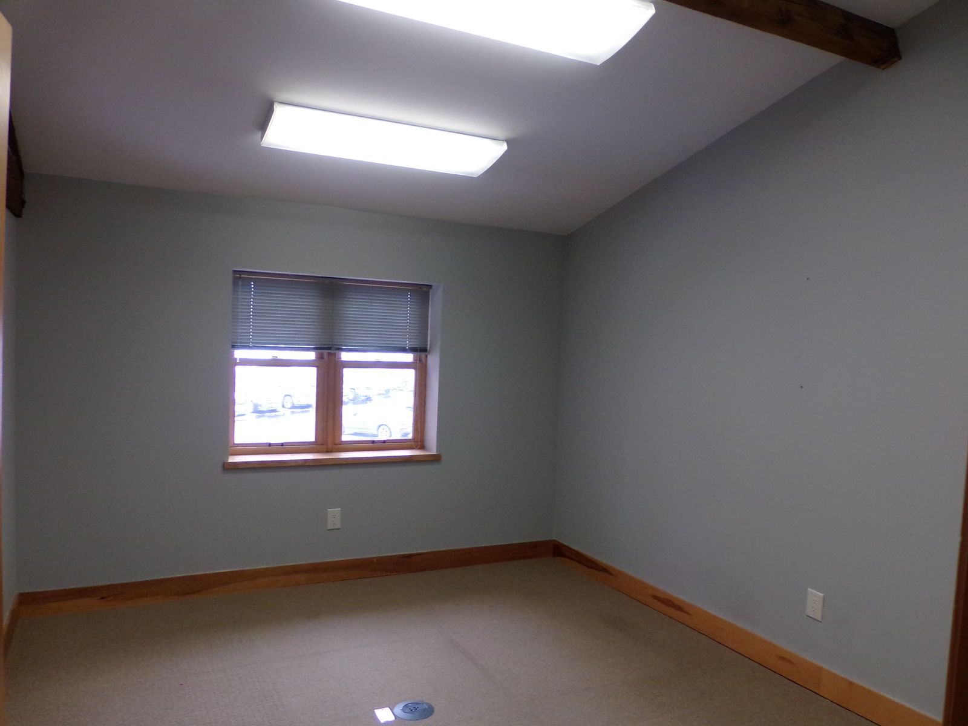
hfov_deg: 67.3
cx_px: 484
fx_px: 727
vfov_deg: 53.1
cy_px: 363
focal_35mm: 26
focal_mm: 4.7
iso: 200
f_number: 3.2
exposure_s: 1/58
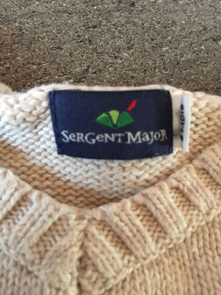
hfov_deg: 48.2
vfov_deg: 61.7
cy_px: 148
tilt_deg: -70.2
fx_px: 247
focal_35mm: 29
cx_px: 110
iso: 200
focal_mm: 4.15
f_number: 2.2
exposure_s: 1/8
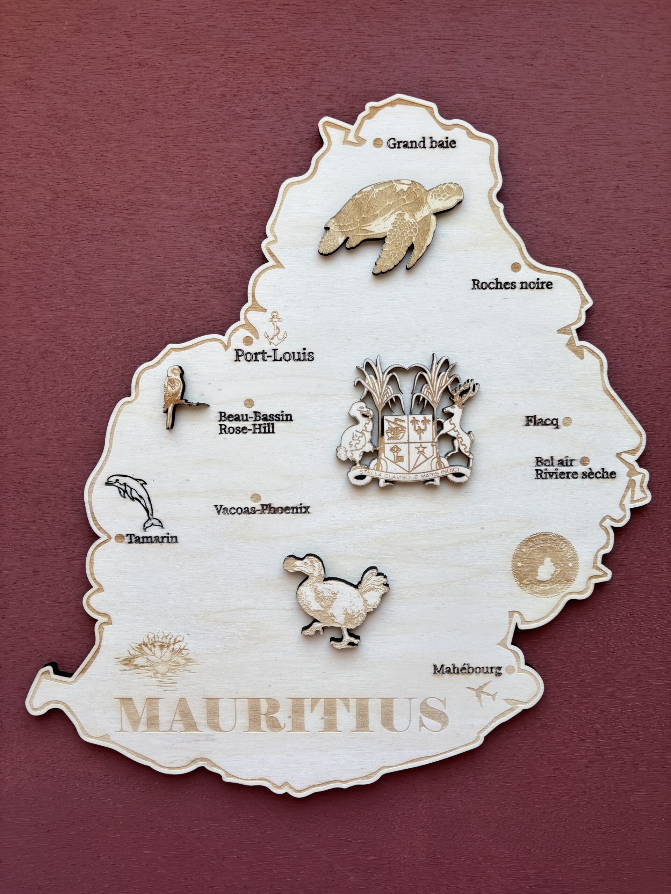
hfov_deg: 53.1
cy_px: 447
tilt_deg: -85.9
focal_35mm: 26
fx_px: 672
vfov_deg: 67.3
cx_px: 336
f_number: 1.6
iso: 32
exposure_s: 1/121
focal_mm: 5.96
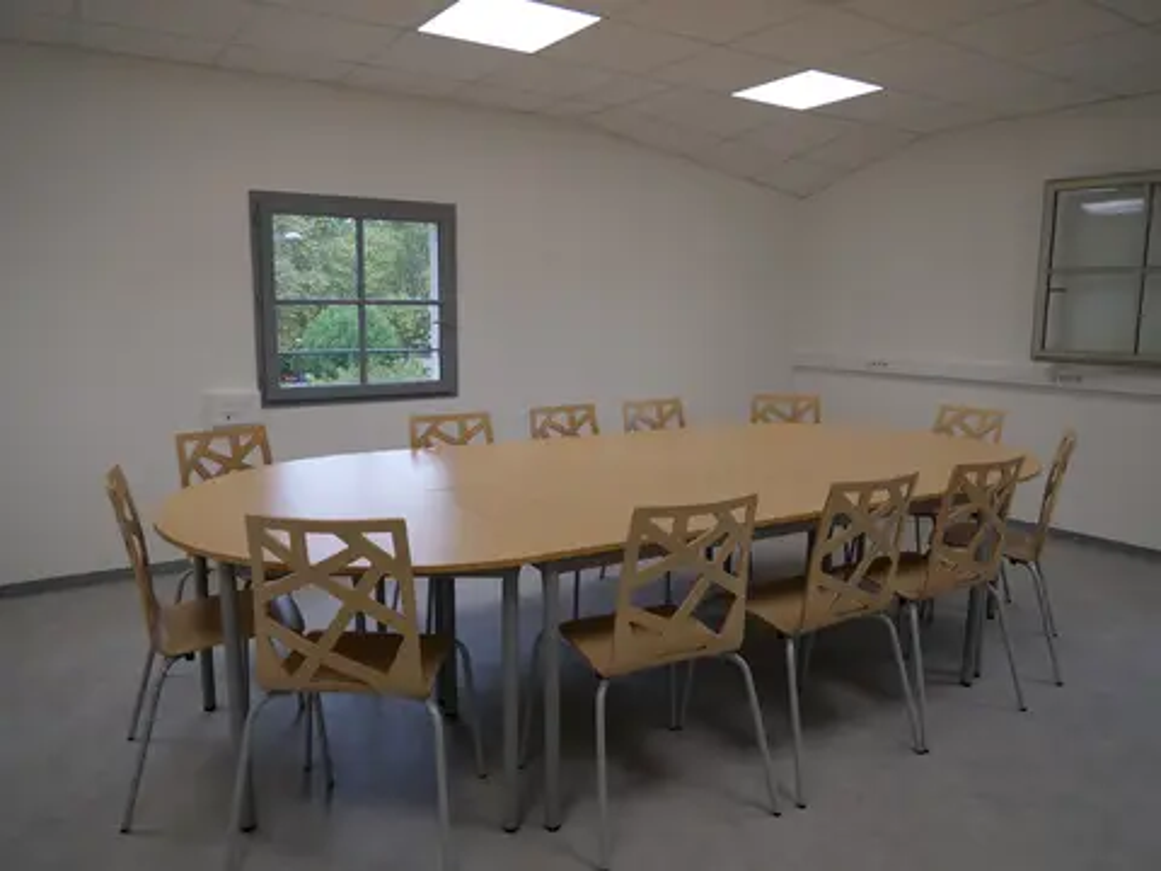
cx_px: 580
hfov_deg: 71.6
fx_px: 805
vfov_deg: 56.8
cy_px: 436
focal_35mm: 24
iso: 200
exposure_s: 1/125
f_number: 4
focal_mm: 12
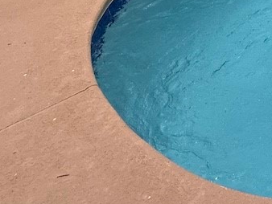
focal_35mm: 53
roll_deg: +0.7
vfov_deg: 21.8
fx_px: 417
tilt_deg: -12.9
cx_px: 445
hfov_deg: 24.3
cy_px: -120
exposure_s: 1/841
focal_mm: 2.22
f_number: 2.2
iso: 64
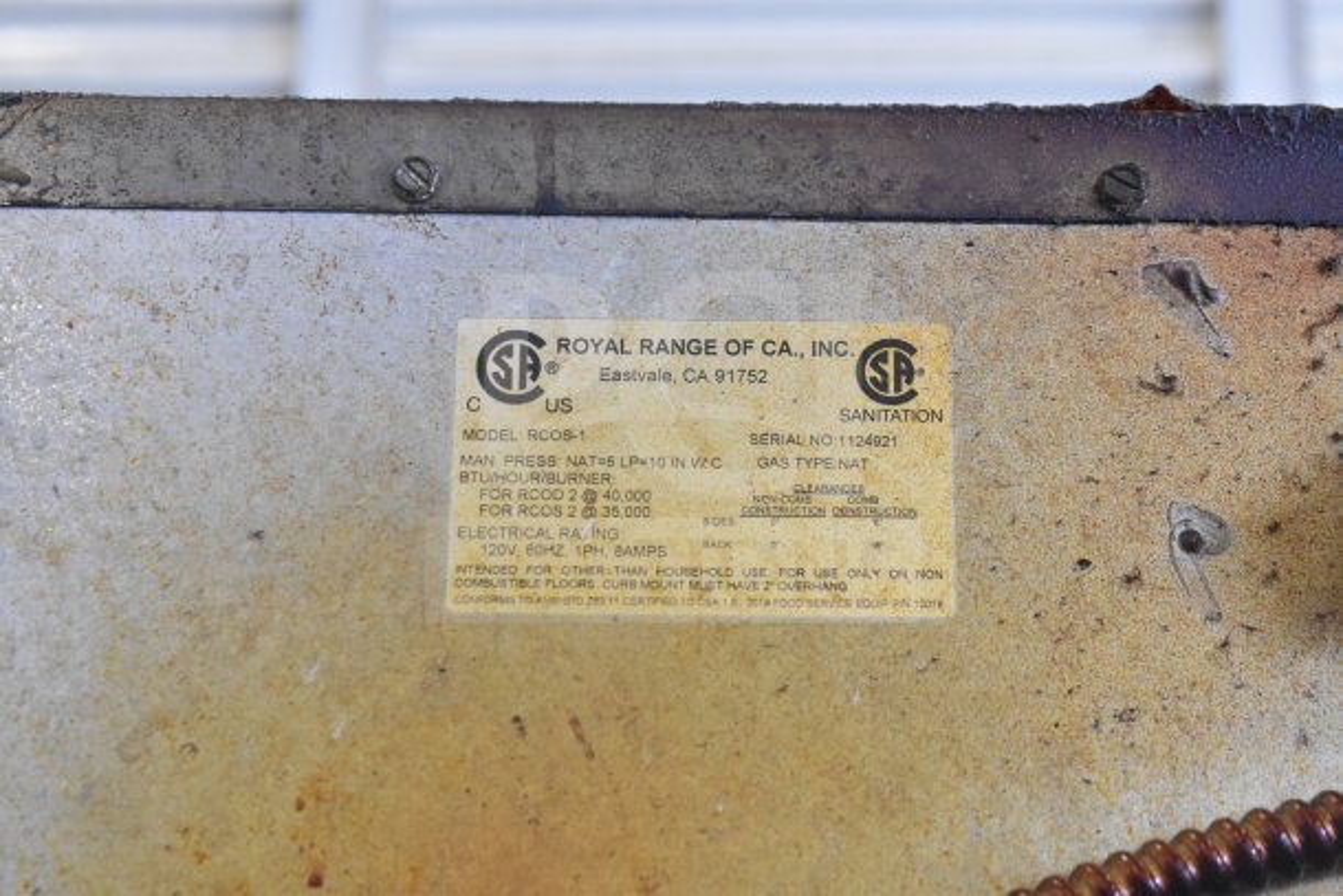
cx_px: 672
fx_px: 3078
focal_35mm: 82
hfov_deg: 24.6
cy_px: 448
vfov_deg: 16.6
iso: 2500
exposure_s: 1/100
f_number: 5.6
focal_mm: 55
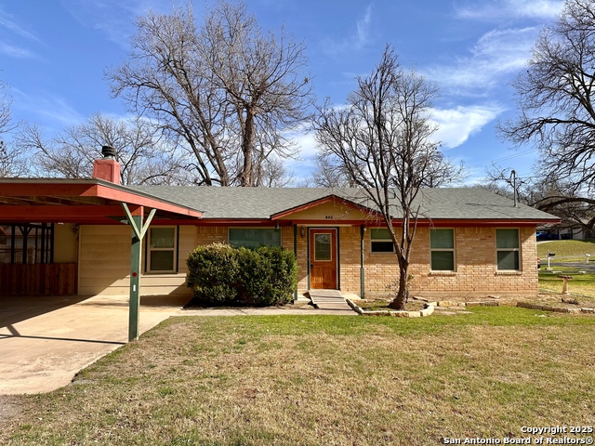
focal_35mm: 24
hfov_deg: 71.6
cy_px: 223
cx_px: 298
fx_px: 413
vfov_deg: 56.8
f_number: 1.78
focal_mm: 6.86
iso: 80
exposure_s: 1/3717
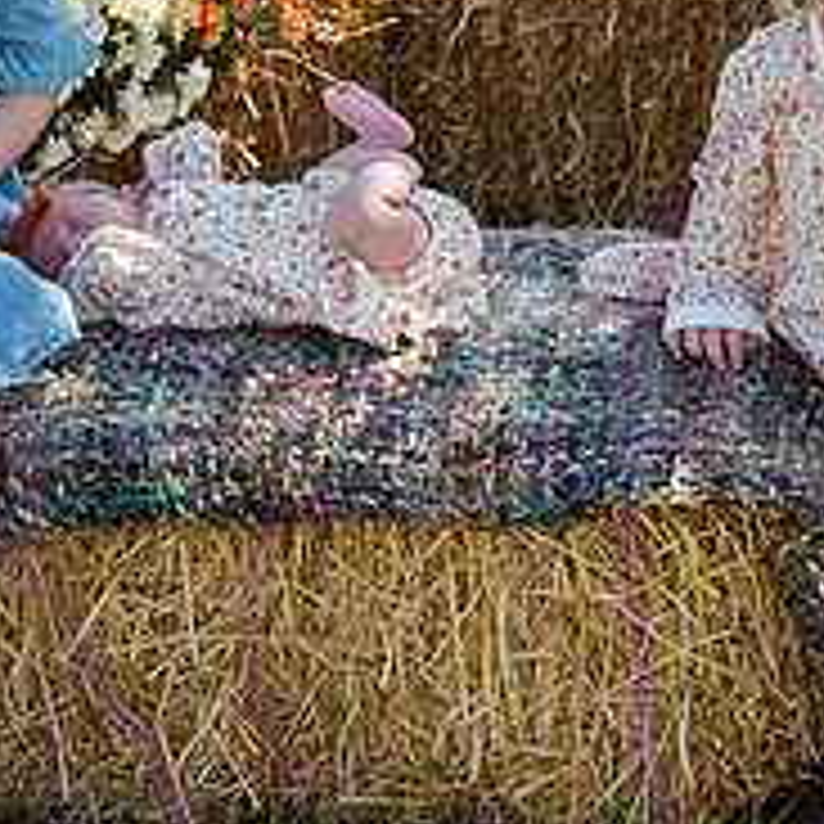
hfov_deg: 13.5
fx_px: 3474
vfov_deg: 13.5
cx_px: 486
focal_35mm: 129
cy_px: 191
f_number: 8
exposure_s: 1/500
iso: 400
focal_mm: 48
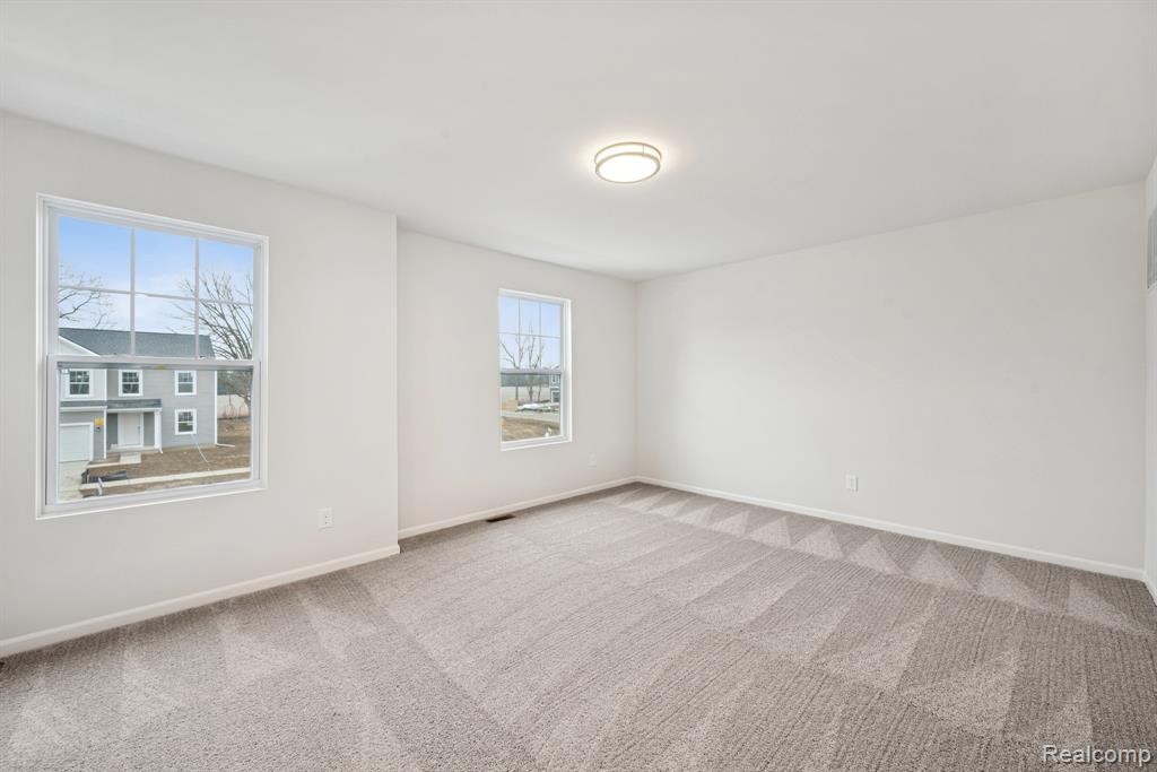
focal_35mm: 14
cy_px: 386
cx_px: 578
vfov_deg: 81.2
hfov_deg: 104.2
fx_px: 450
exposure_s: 1/1.67
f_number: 9
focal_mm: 14
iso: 100
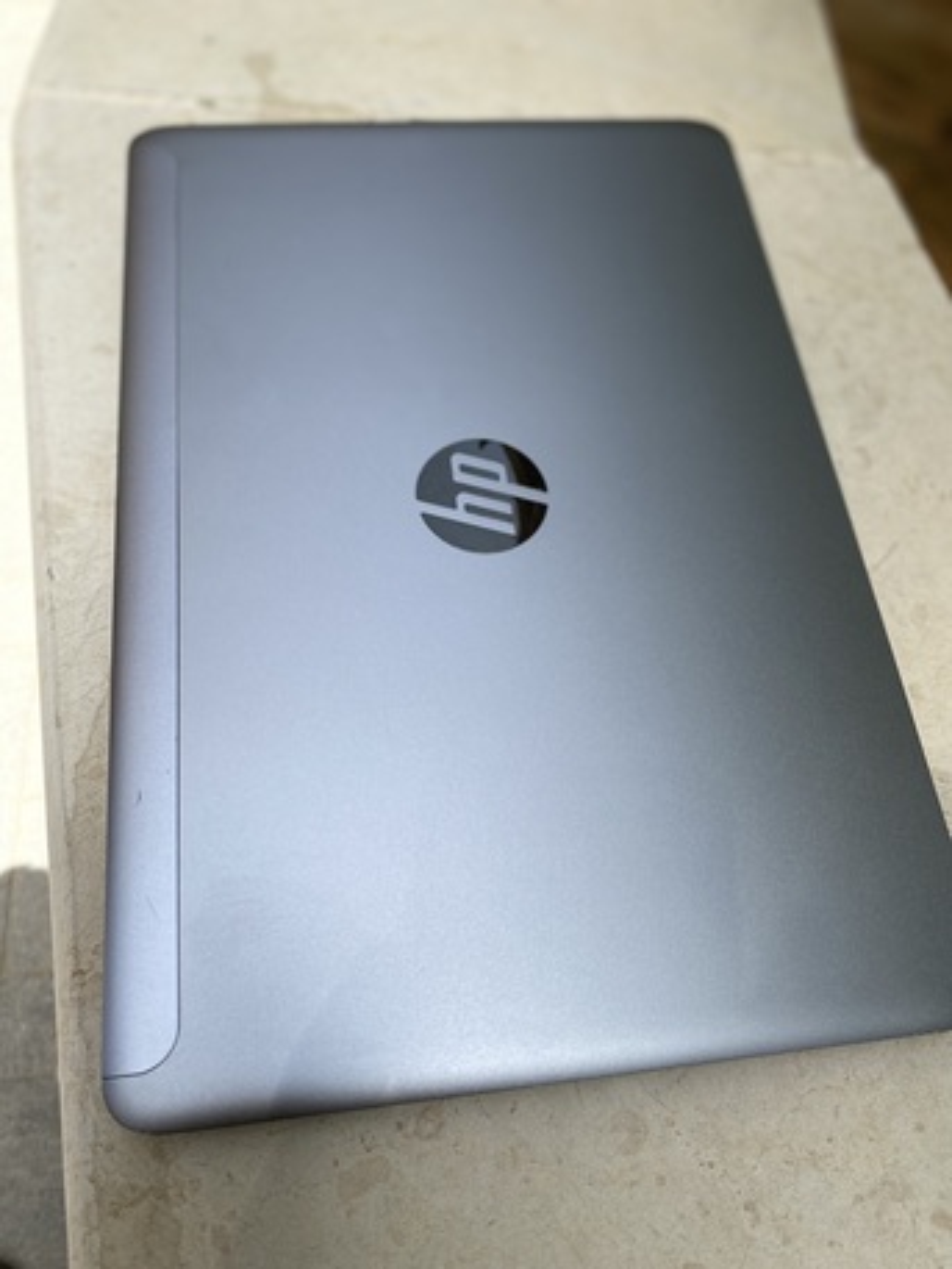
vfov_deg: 67.3
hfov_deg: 53.1
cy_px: 634
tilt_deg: -62.5
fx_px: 953
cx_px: 476
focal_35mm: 26
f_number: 1.8
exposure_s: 1/1838
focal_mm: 4.25
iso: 32
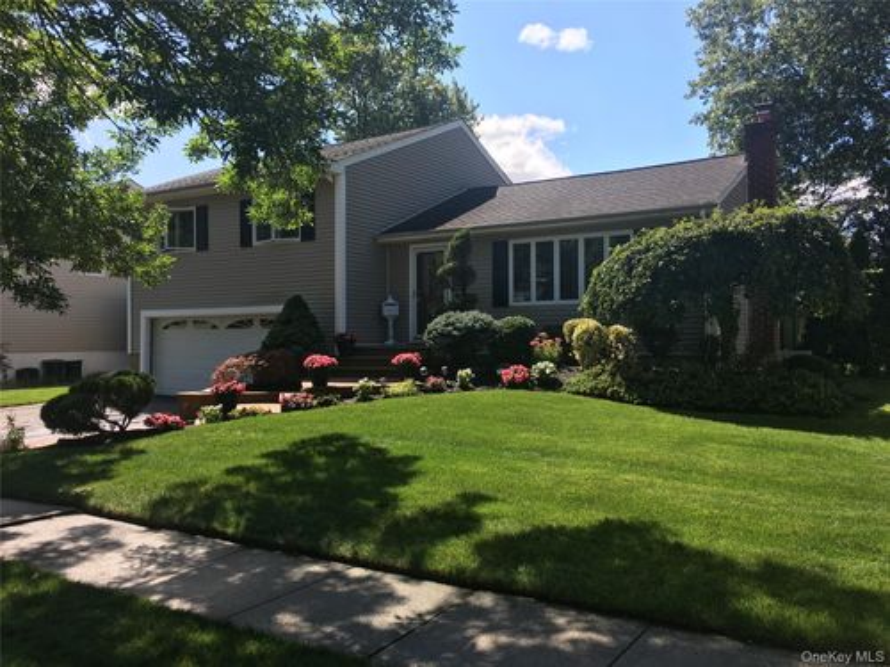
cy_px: 334
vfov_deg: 48.2
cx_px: 445
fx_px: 746
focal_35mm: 29
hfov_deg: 61.7
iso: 25
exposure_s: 1/718
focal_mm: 4.15
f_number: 2.2
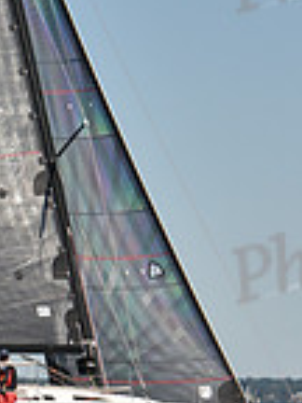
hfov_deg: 4.3
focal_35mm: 348
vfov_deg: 5.7
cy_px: 126
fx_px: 4048
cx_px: 88
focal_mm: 90
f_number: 4
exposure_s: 1/1250
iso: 250
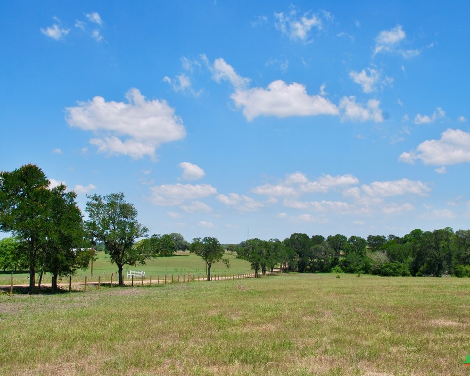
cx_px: 252
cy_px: 189
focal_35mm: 38
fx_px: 529
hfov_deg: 47.9
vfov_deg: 39.2
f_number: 8
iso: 100
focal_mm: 22
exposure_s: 1/250
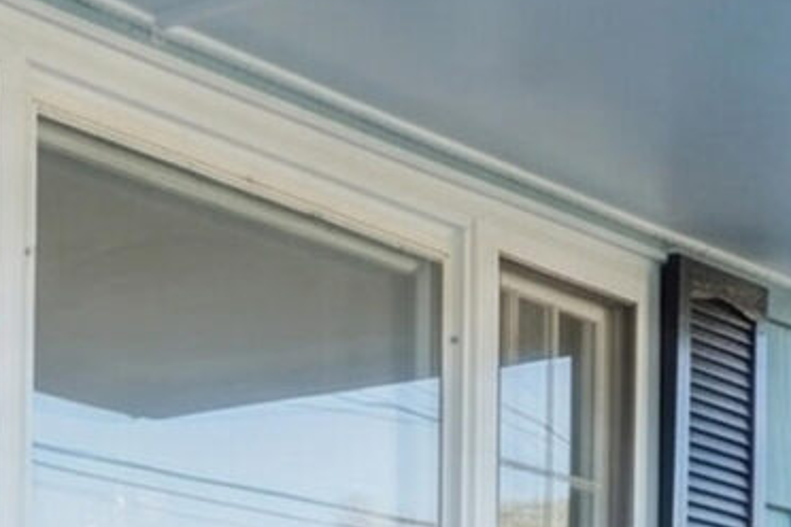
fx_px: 2417
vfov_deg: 11.5
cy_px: 972
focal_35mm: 110
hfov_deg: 16.8
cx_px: -417
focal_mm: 16
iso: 200
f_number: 8
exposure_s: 1/100
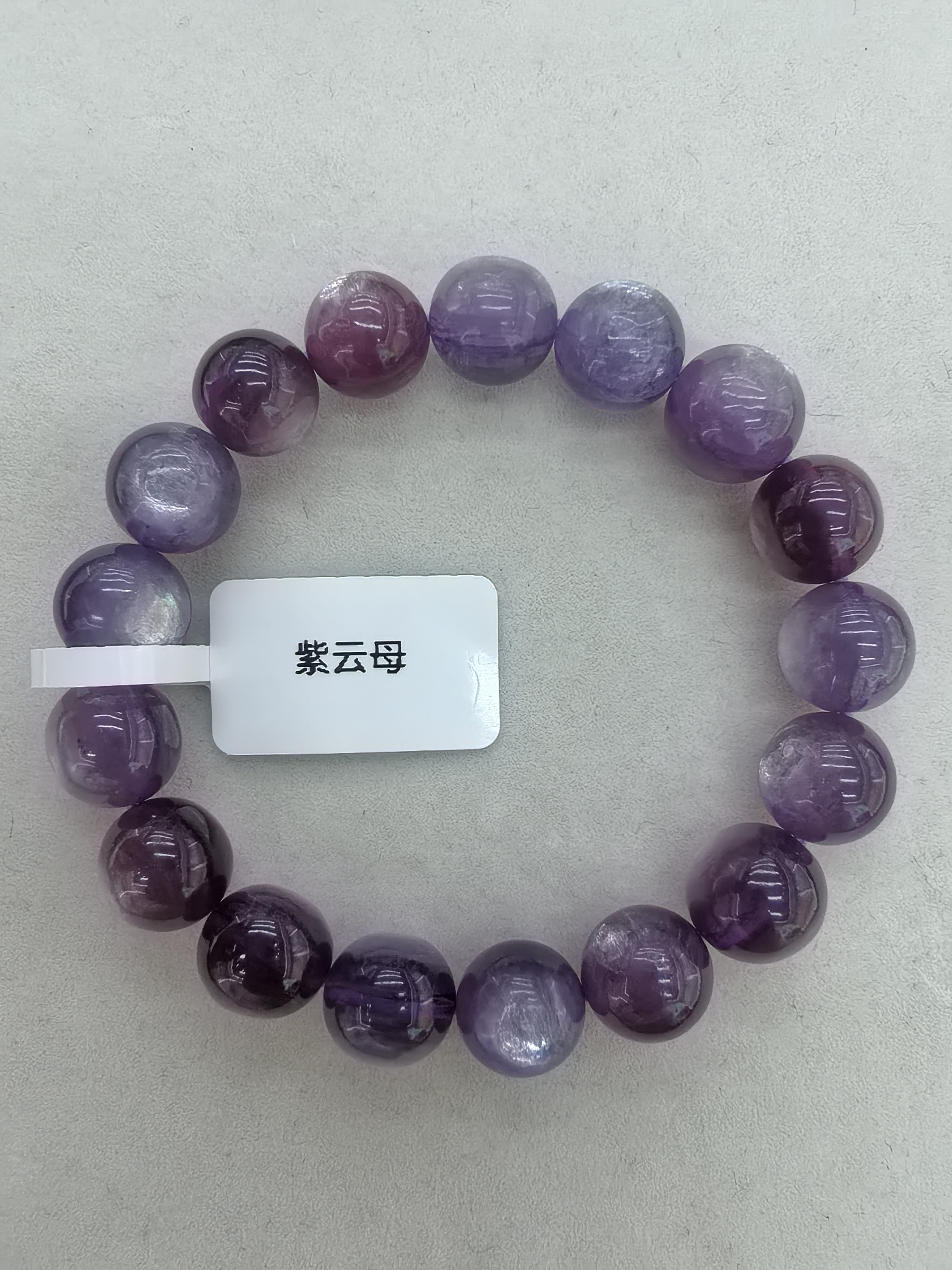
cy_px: 635
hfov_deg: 51.4
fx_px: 990
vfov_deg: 65.3
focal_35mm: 27
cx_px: 476
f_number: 2.2
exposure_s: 1/100
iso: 80
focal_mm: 1.68
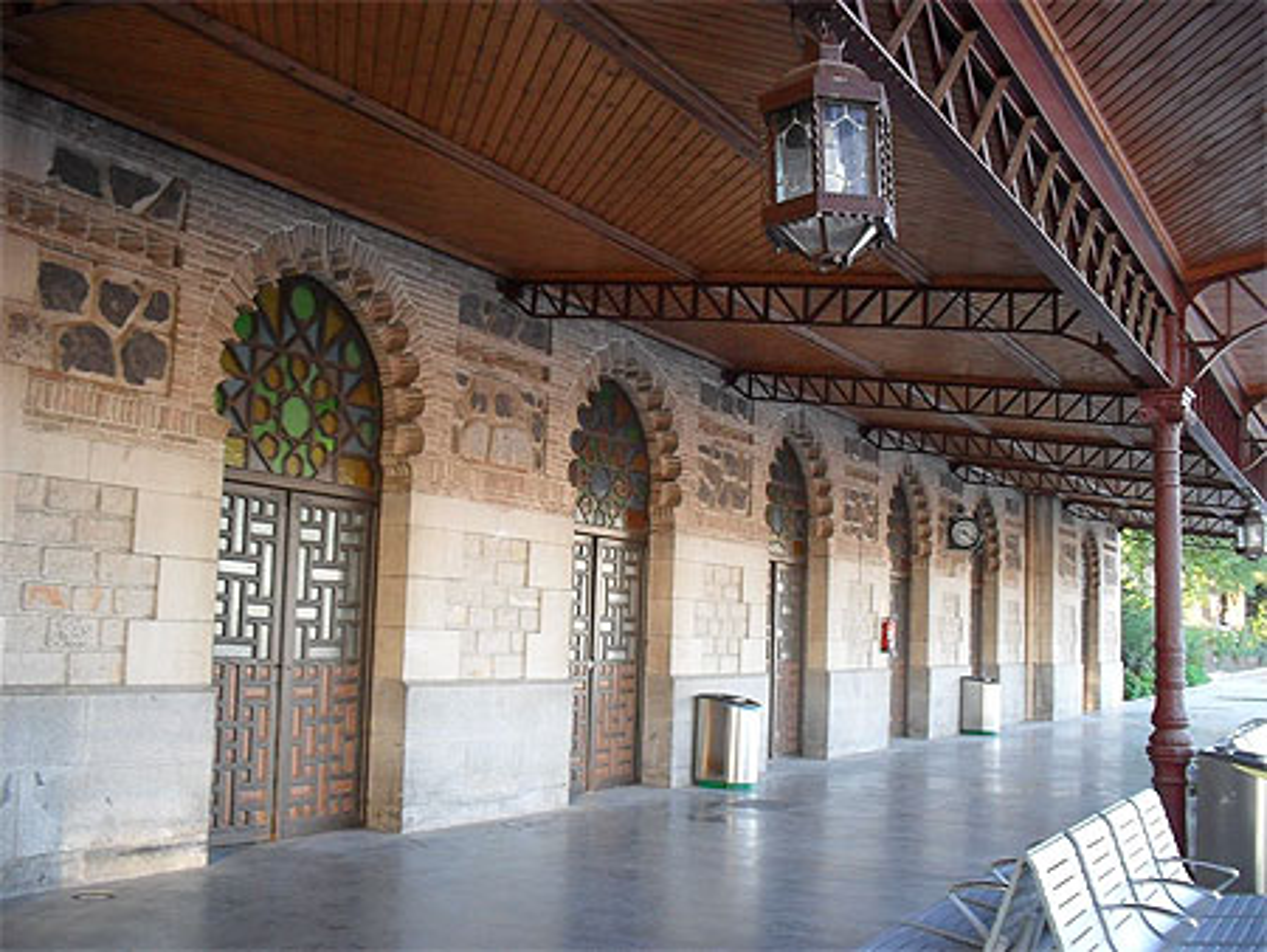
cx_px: 634
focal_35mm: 35
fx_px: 1282
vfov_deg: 40.7
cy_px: 476
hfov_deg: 52.6
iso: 200
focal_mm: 6.3
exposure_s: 1/30
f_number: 3.2
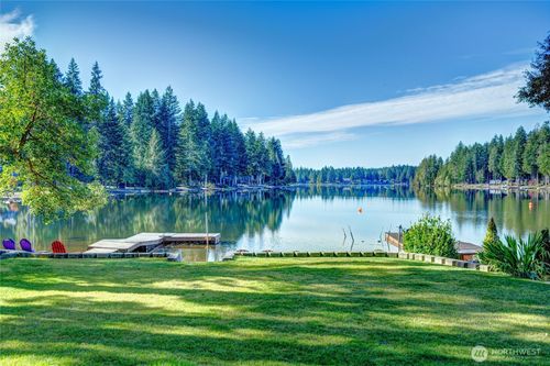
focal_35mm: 35
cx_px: 275
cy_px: 183
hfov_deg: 54.5
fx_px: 535
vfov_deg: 37.8
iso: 100
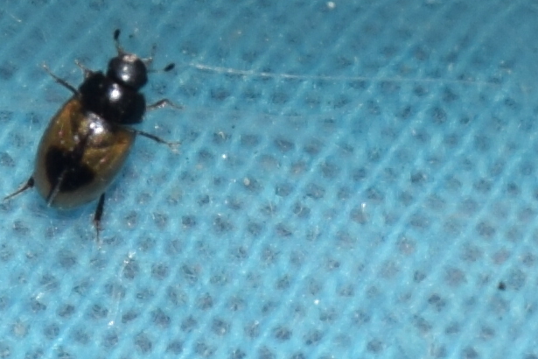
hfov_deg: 6.3
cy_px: 106
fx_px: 4901
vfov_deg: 4.2
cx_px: 143
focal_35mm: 328
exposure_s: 1/160
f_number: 13
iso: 100
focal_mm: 140
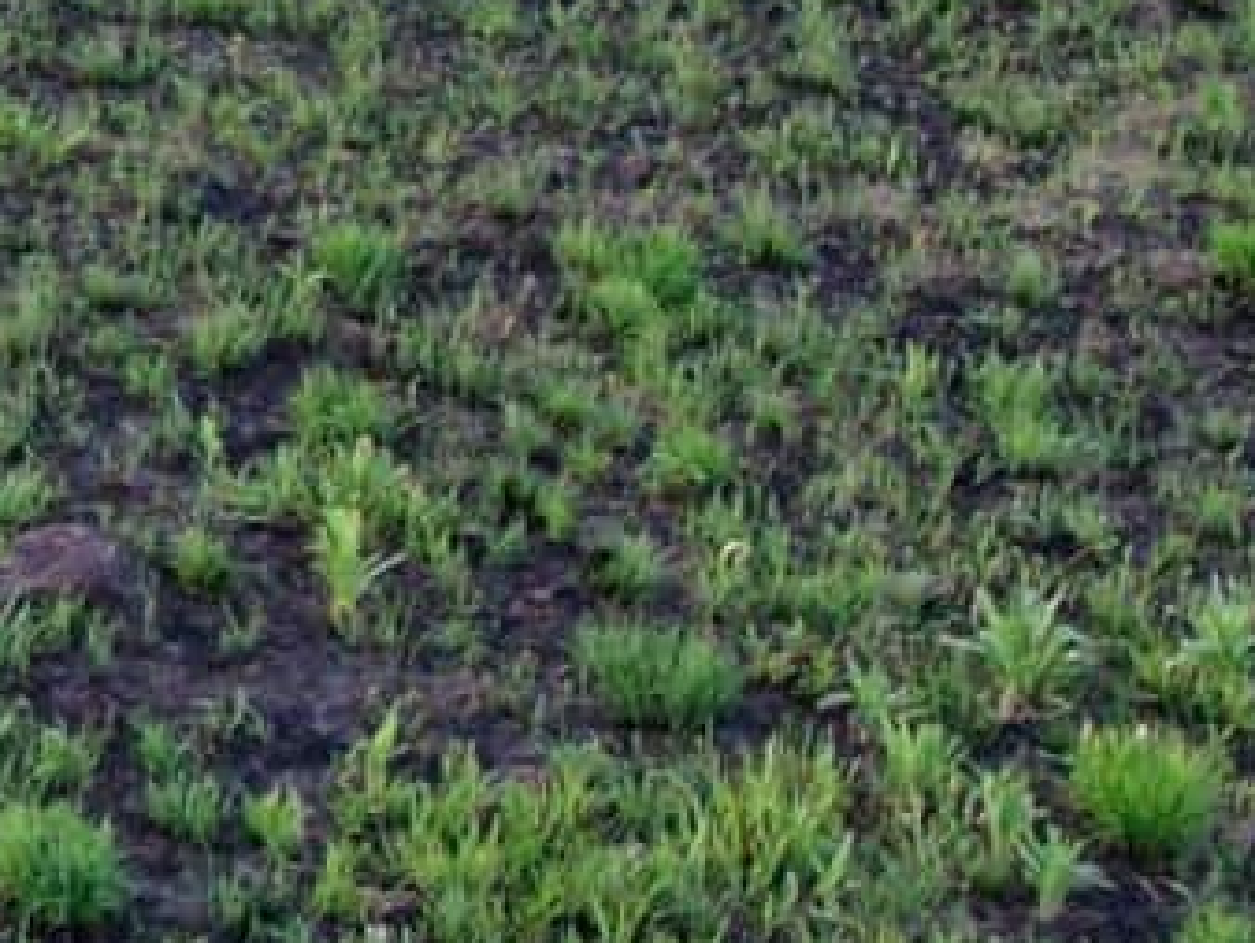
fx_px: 5805
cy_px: -206
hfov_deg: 11.2
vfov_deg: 9.2
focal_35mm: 160
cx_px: -1277
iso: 100
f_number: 2.8
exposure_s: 1/80
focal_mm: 8.38
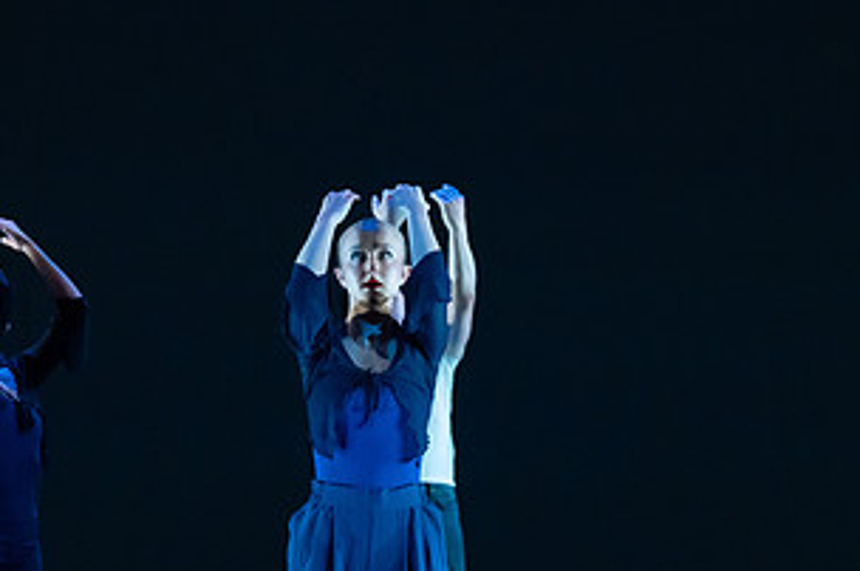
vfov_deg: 6.4
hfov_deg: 9.6
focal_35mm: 214
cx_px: 119
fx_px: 5107
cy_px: 454
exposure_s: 1/250
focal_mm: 112
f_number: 4.5
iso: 4000
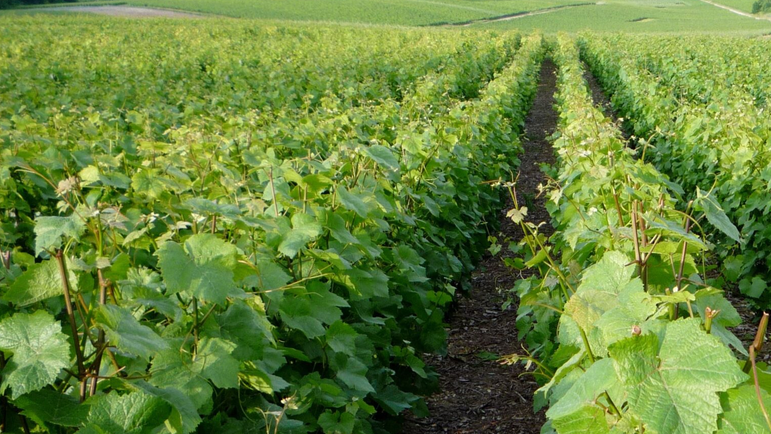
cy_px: 277
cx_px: 628
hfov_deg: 36.4
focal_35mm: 55
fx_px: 1125
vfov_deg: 21.8
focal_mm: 5.2
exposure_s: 1/200
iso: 100
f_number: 4
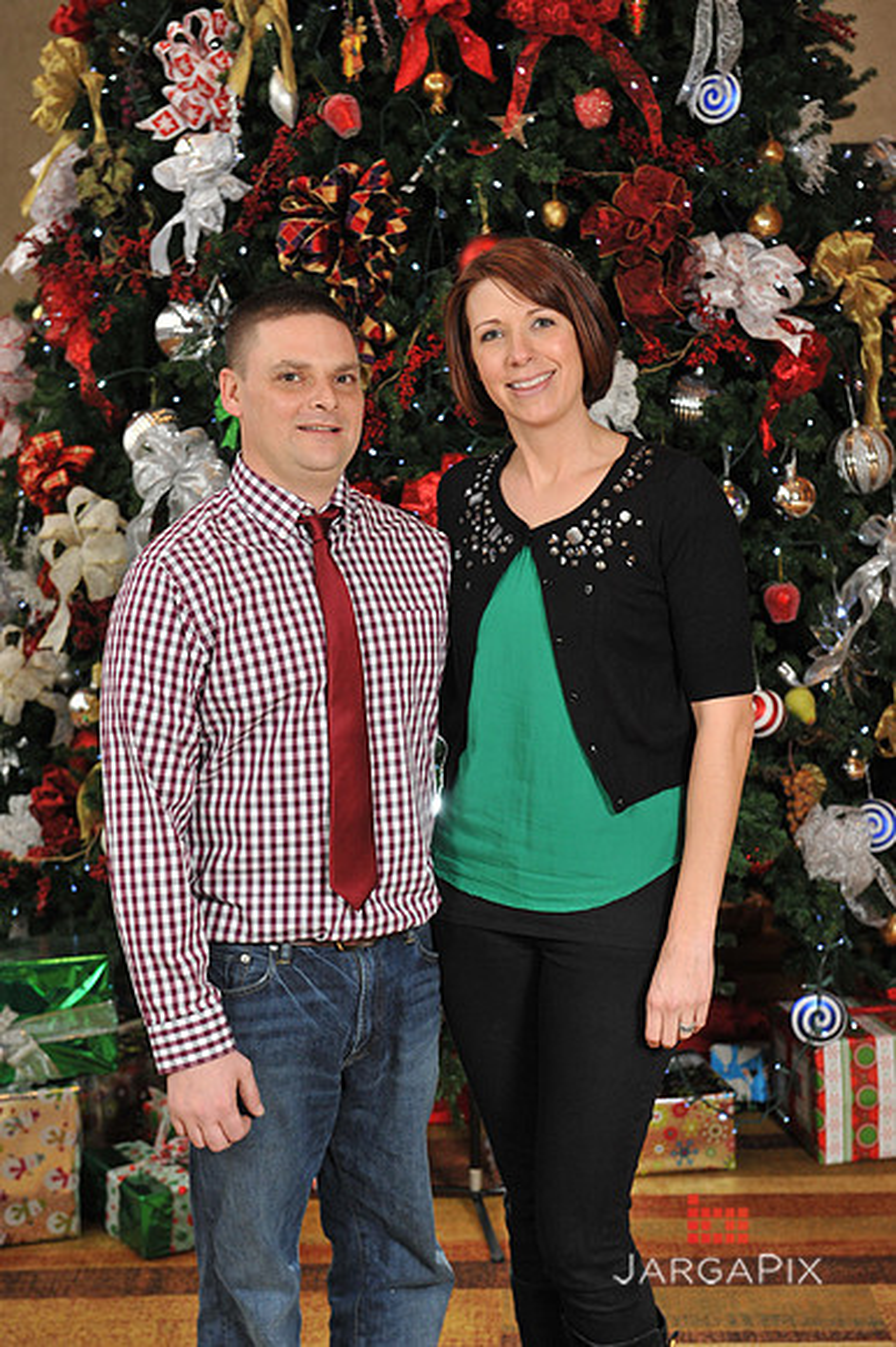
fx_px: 2317
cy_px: 674
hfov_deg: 21.9
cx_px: 448
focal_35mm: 62
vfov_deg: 32.4
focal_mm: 62
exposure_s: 1/125
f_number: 6.3
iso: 1600
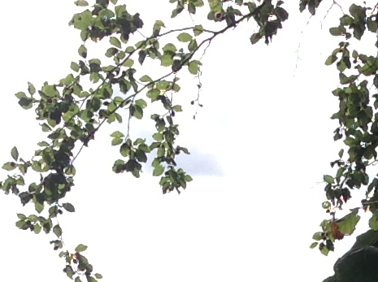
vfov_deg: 7.0
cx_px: 542
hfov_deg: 9.9
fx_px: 2126
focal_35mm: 195
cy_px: 740
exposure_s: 1/1314
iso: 50
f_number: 2.4
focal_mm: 4.28
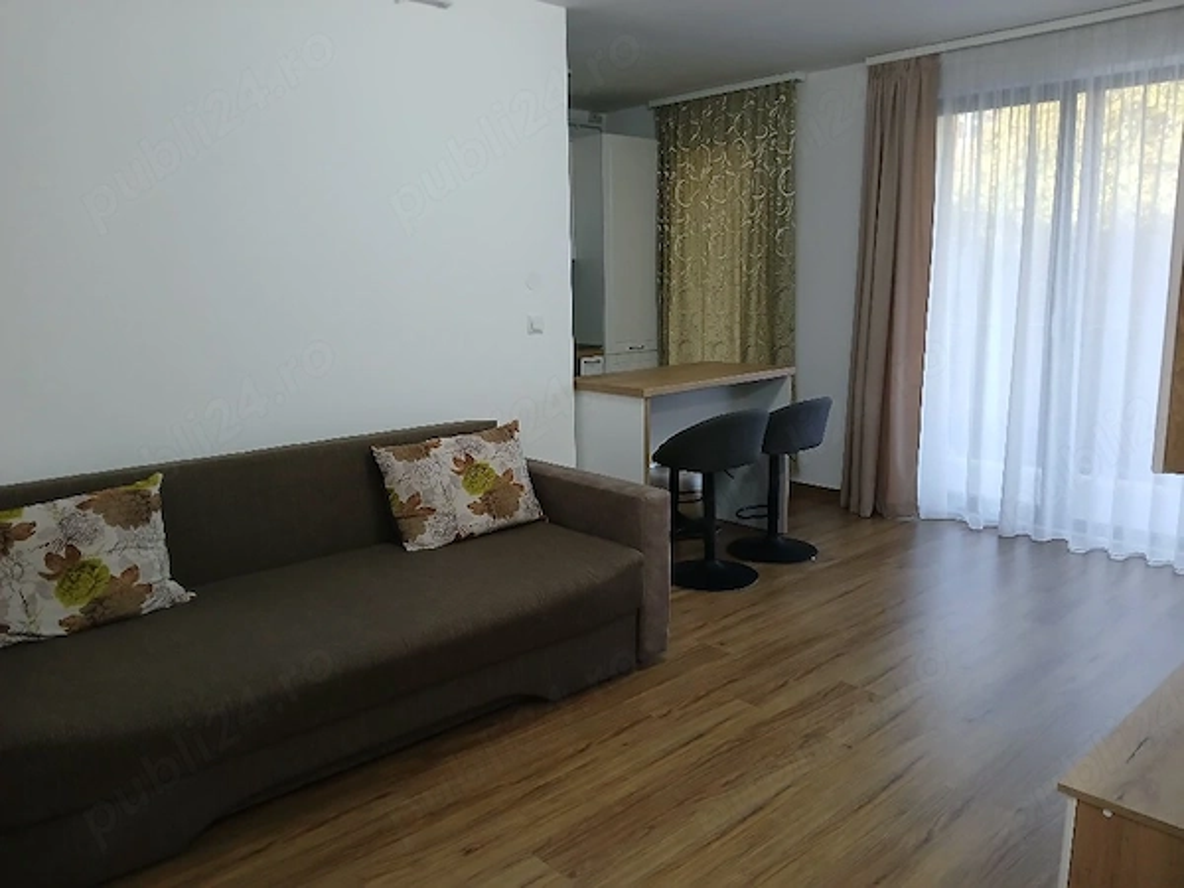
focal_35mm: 26
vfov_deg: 53.1
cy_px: 444
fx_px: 889
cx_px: 592
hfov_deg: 67.3
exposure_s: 1/60.2
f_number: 1.8
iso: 200
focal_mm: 3.98
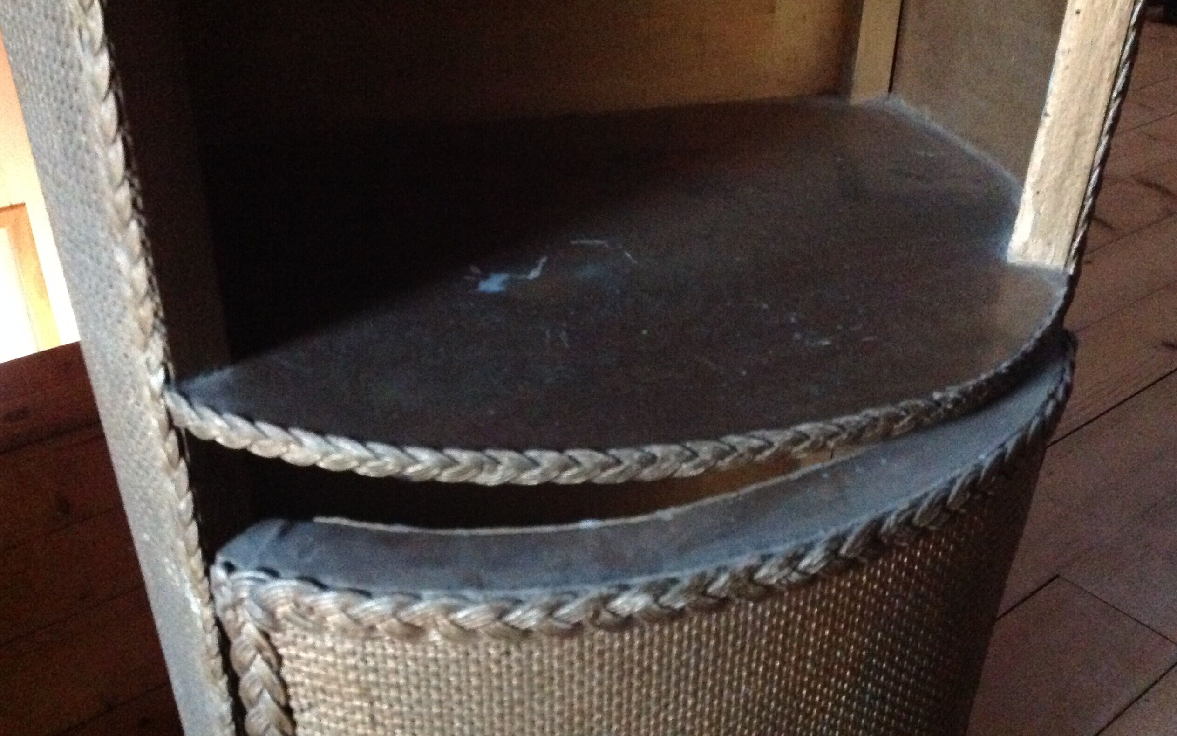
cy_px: 442
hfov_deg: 51.5
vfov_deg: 33.5
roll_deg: -2.0
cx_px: 596
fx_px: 1219
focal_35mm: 38
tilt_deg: -35.0
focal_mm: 4.28
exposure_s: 1/15
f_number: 2.4
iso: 800
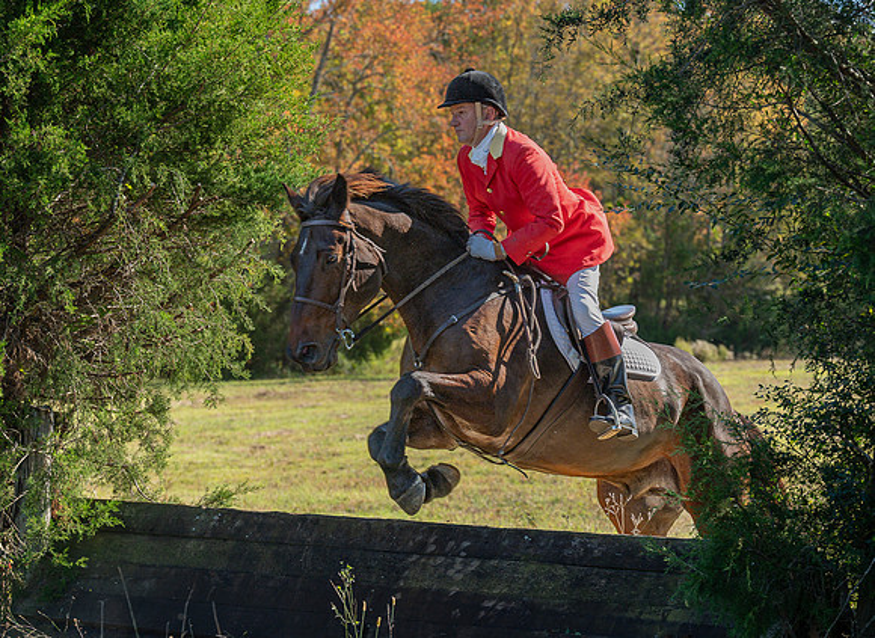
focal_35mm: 88
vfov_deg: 16.5
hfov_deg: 22.5
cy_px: 279
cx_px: 374
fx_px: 2202
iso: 500
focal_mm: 70
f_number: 4
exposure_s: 1/640
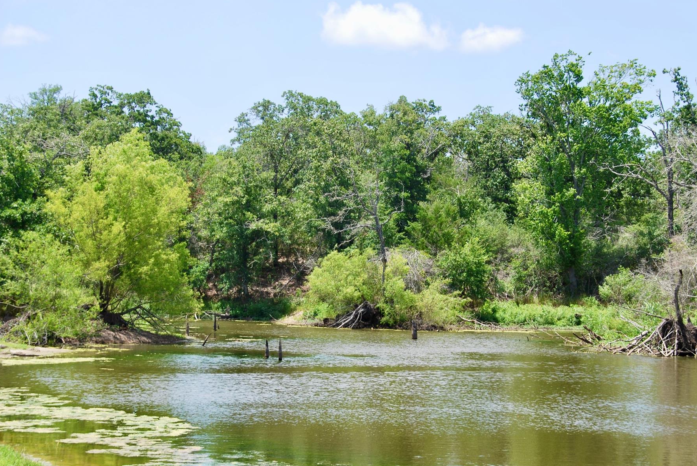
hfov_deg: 22.6
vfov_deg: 15.2
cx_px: 387
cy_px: 221
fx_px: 1744
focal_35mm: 90
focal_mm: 52
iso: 100
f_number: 7.1
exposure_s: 1/200
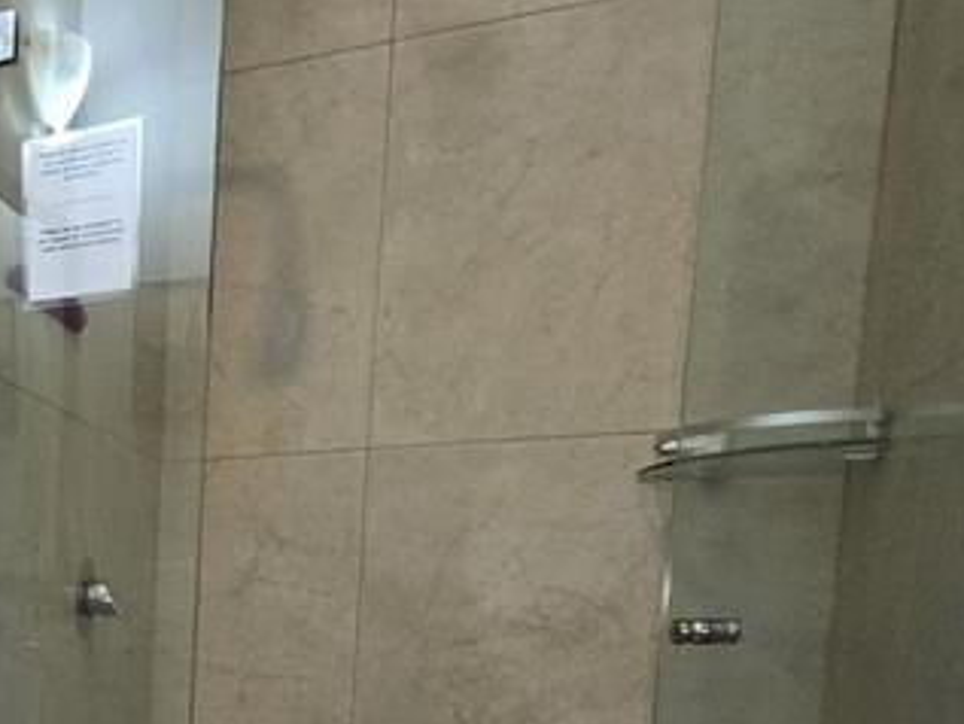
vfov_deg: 30.3
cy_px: 824
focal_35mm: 42
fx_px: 1170
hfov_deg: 33.9
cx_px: -254
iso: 400
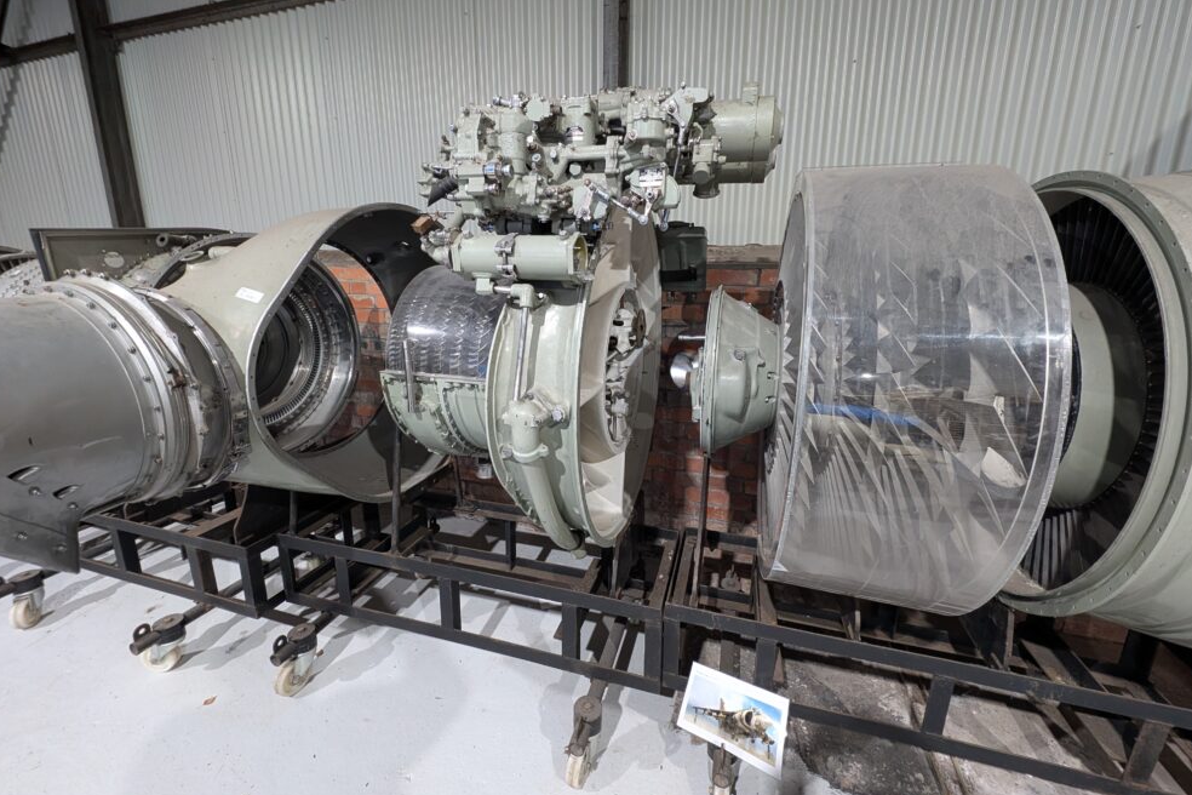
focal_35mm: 13
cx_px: 609
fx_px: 430
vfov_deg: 85.3
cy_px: 368
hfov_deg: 108.3
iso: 375
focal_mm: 2.23
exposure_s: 1/48.7
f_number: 1.95
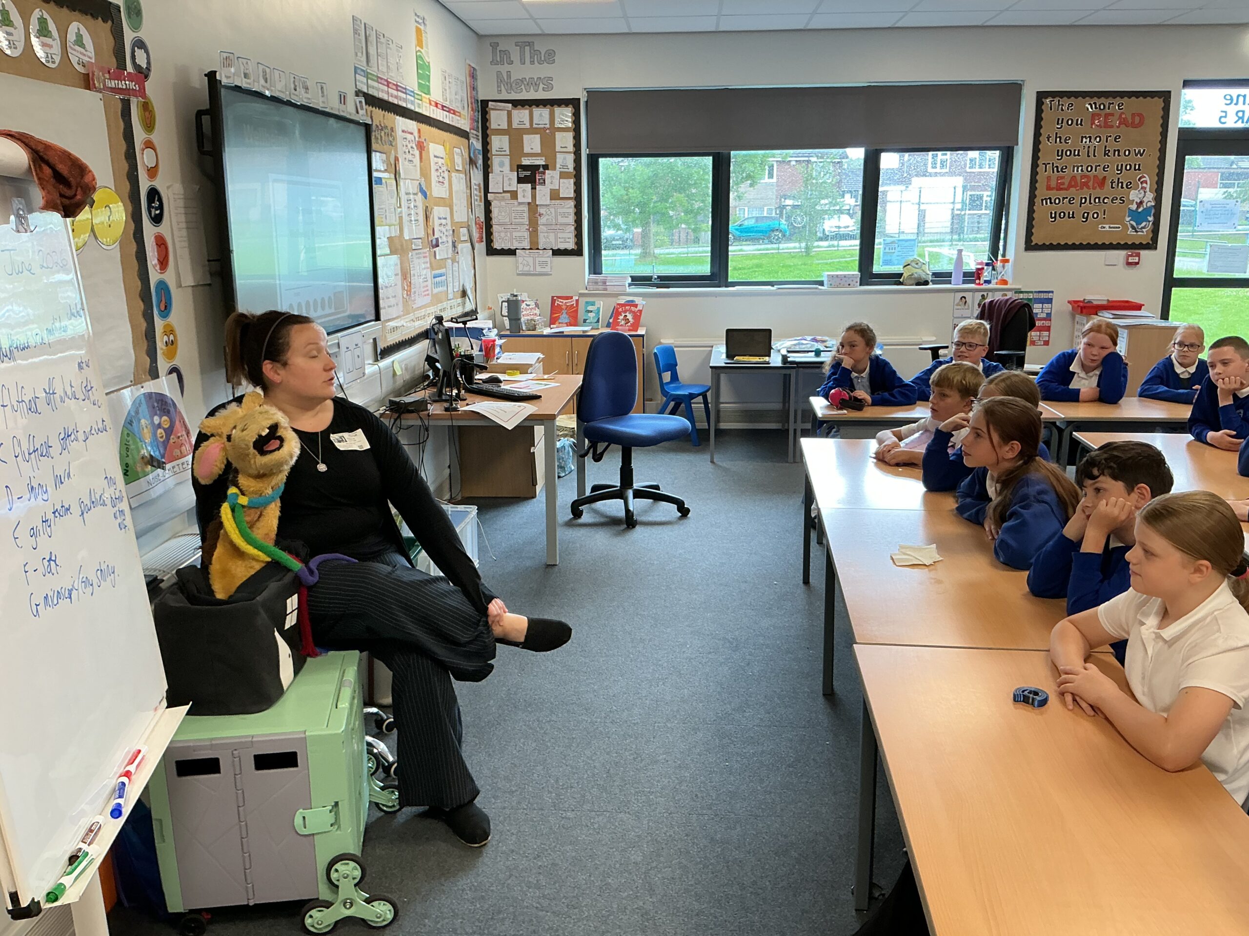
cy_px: 468
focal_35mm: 29
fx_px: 1046
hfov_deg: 61.7
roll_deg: +0.9
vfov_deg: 48.2
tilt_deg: -14.7
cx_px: 624
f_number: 1.8
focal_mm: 3
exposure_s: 1/60
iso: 64
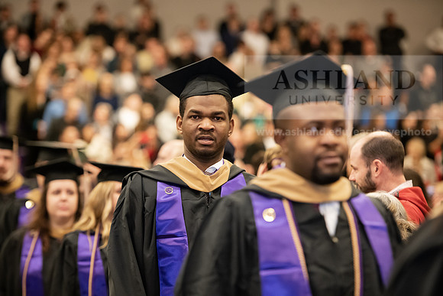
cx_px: 222
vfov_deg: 9.5
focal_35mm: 145
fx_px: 1785
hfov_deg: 14.2
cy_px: 148
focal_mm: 145
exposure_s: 1/200
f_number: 3.2
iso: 2500
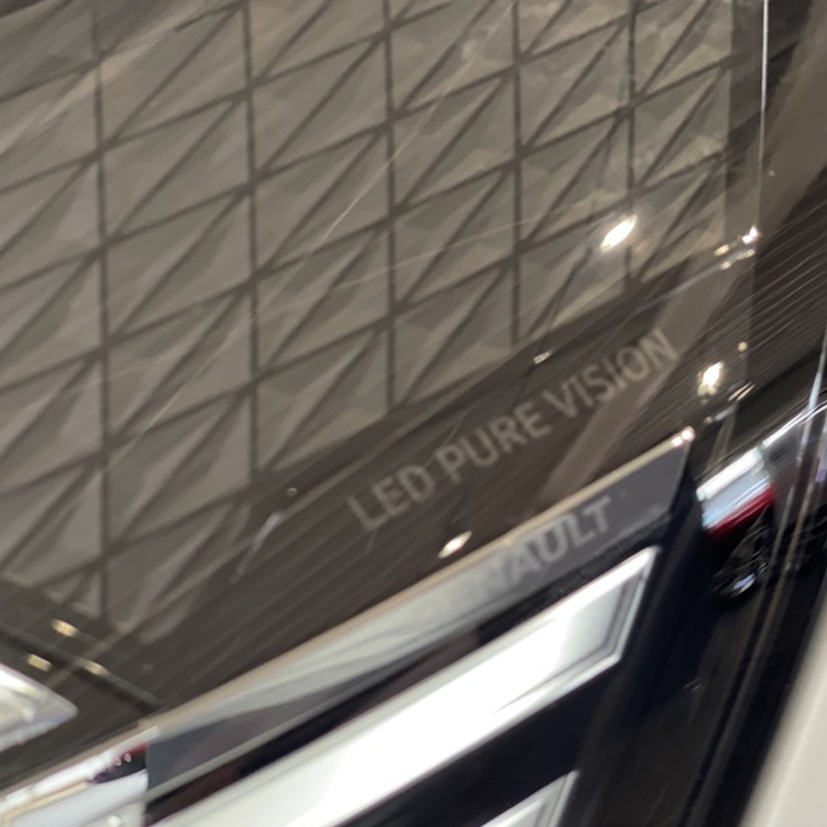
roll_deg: -0.5
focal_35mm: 76
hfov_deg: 22.7
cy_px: 414
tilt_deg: -32.5
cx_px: 537
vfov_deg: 22.8
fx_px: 2054
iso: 250
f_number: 2.2
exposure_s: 1/33
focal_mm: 7.5
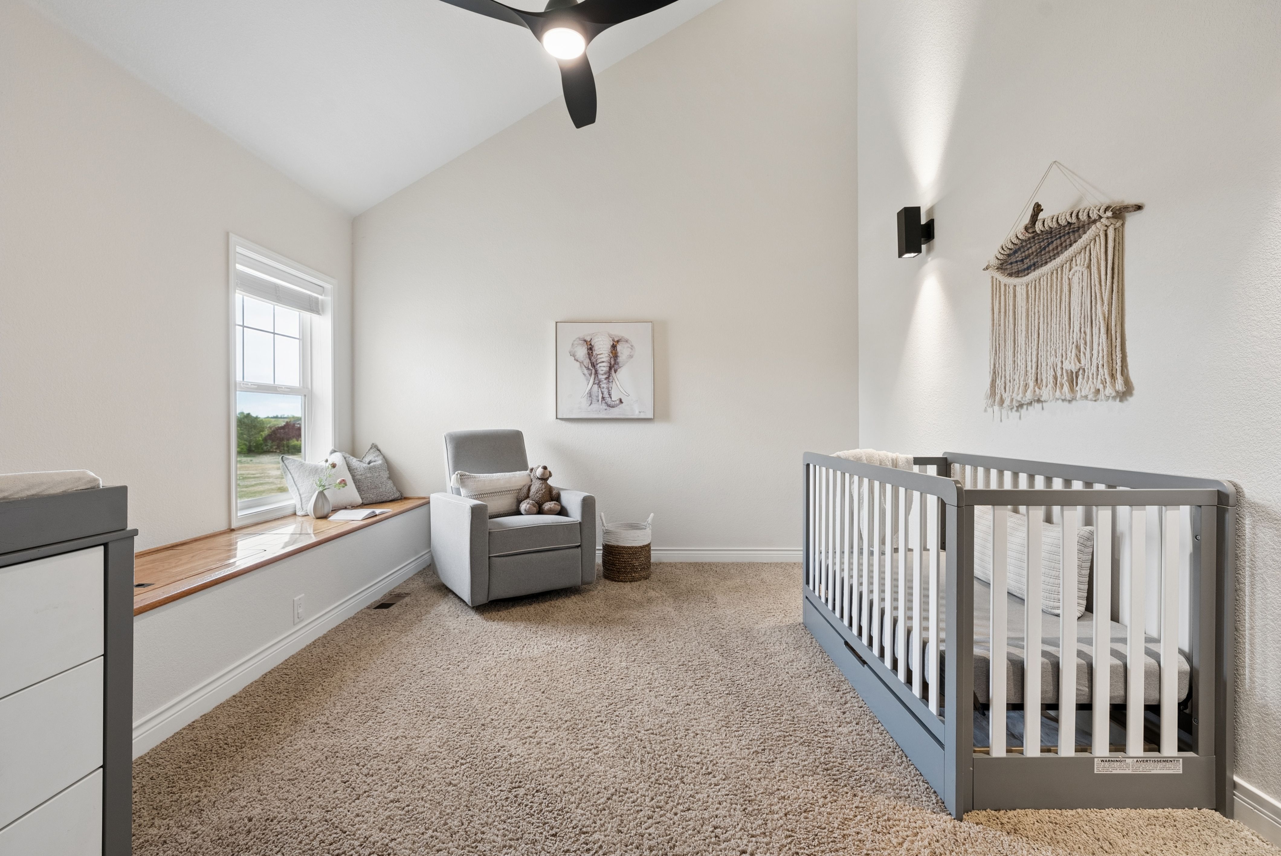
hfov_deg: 100.4
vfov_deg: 77.4
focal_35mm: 15
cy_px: 428
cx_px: 640
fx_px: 534
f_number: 8
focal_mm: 15
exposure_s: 1/40
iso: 640
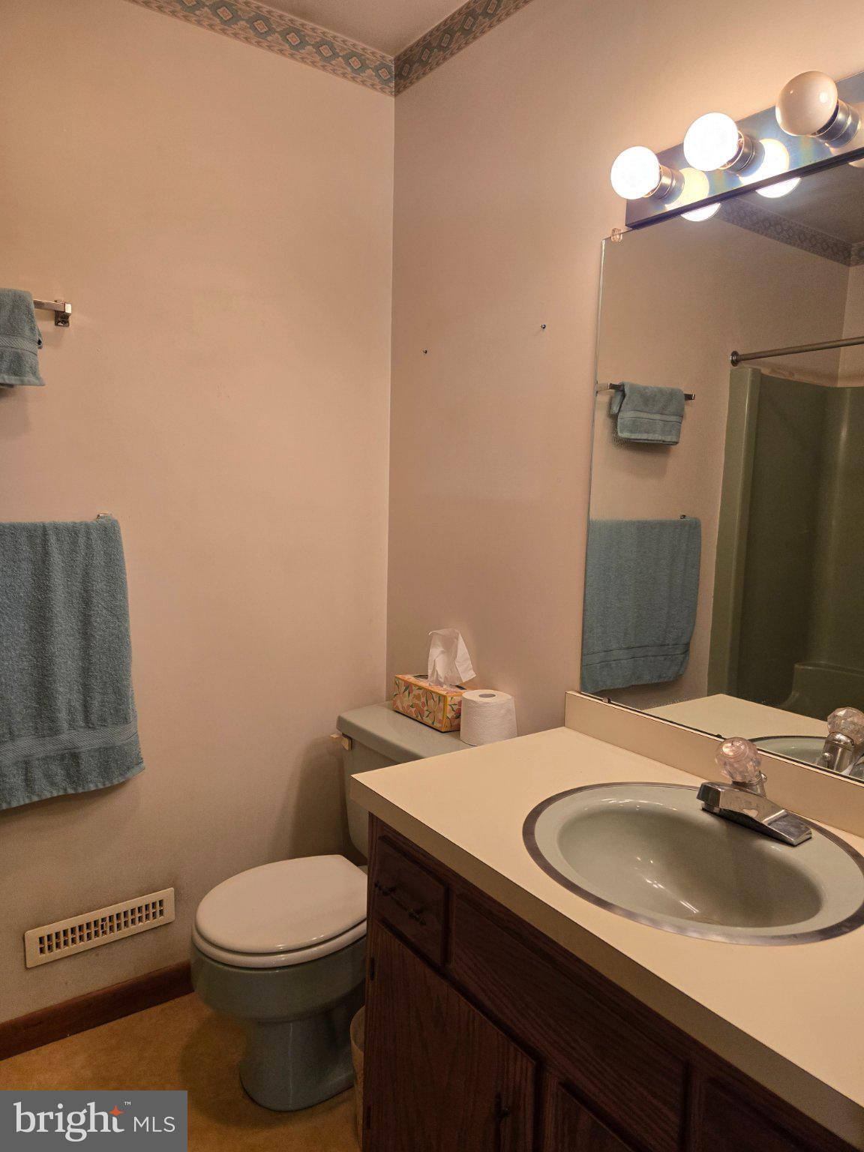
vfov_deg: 73.9
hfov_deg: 58.9
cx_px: 432
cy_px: 576
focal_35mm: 23
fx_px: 765
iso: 160
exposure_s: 1/120
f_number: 1.8
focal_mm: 5.4
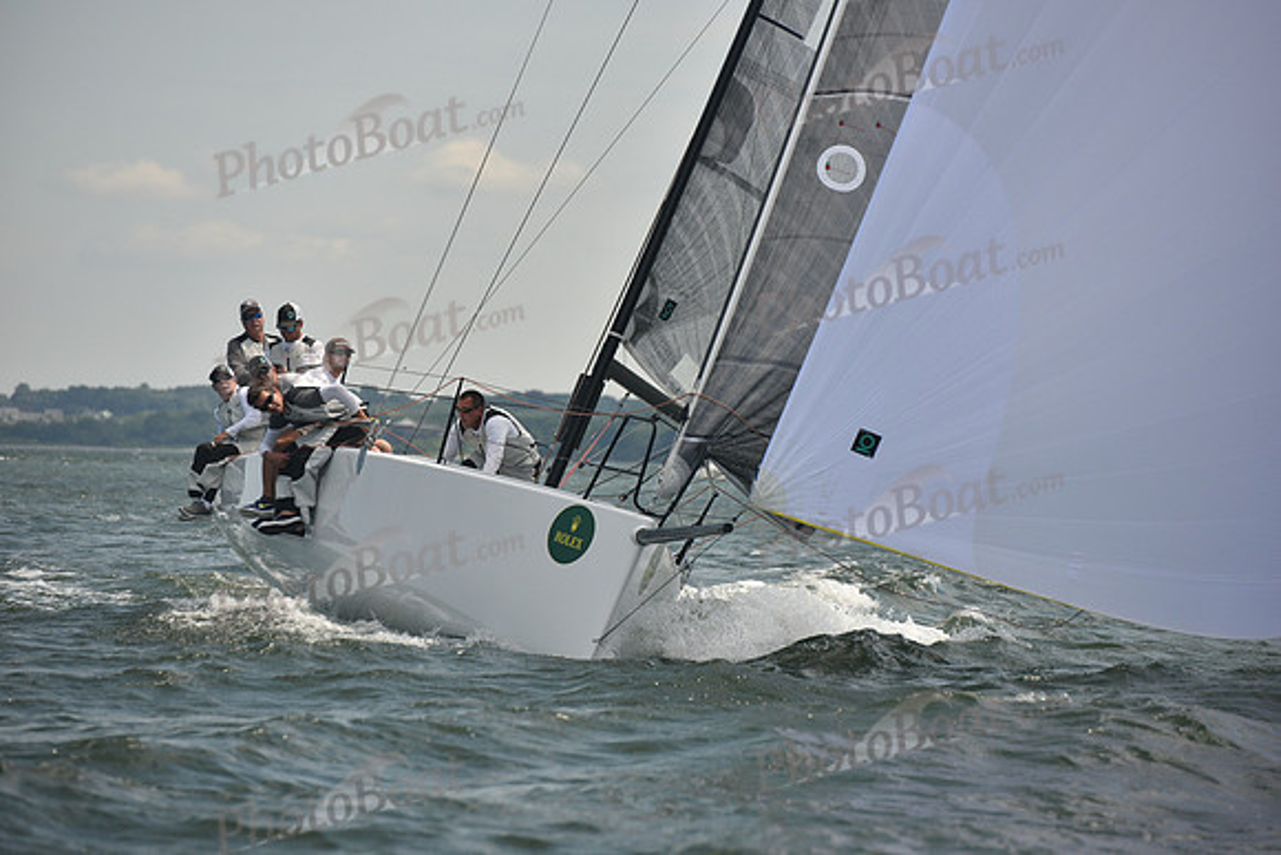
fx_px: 7118
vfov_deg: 6.9
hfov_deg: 10.3
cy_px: 428
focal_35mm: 200
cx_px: 640
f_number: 5.6
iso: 320
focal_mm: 200
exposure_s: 1/1250
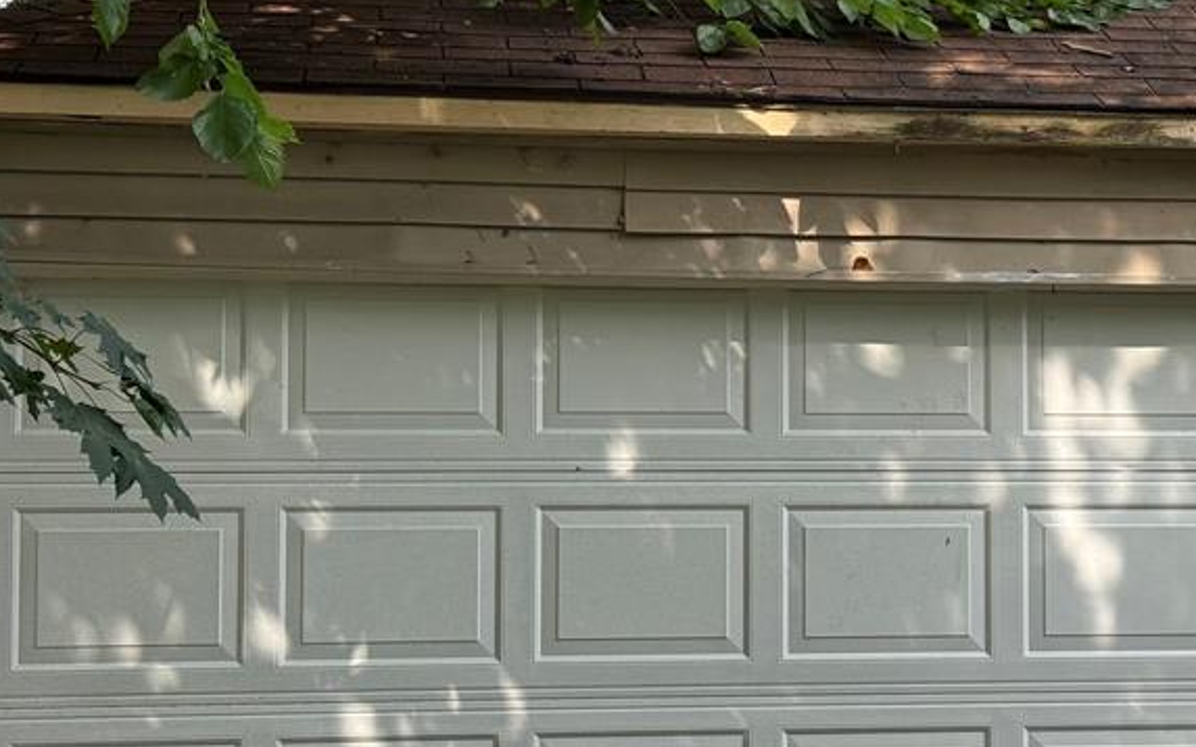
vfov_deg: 14.4
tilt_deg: +2.7
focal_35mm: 91
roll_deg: -0.8
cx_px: 893
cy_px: 346
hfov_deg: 22.6
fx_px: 2966
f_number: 1.78
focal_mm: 6.76
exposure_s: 1/747
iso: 80
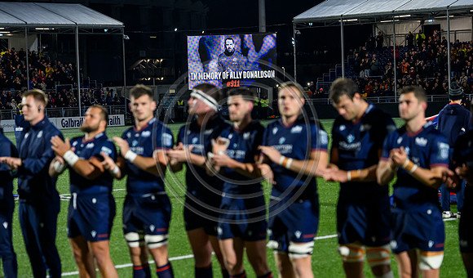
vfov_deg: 10.8
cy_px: 175
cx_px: 182
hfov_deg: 18.3
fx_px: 1464
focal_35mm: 116
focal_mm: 90
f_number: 3.2
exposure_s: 1/1250
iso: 4000
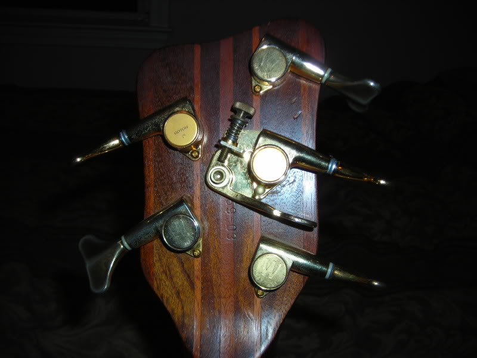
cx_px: 238
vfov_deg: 37.7
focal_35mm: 38
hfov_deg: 49.0
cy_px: 179
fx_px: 524
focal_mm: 6.3
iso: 50
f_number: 3.2
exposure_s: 1/60.1
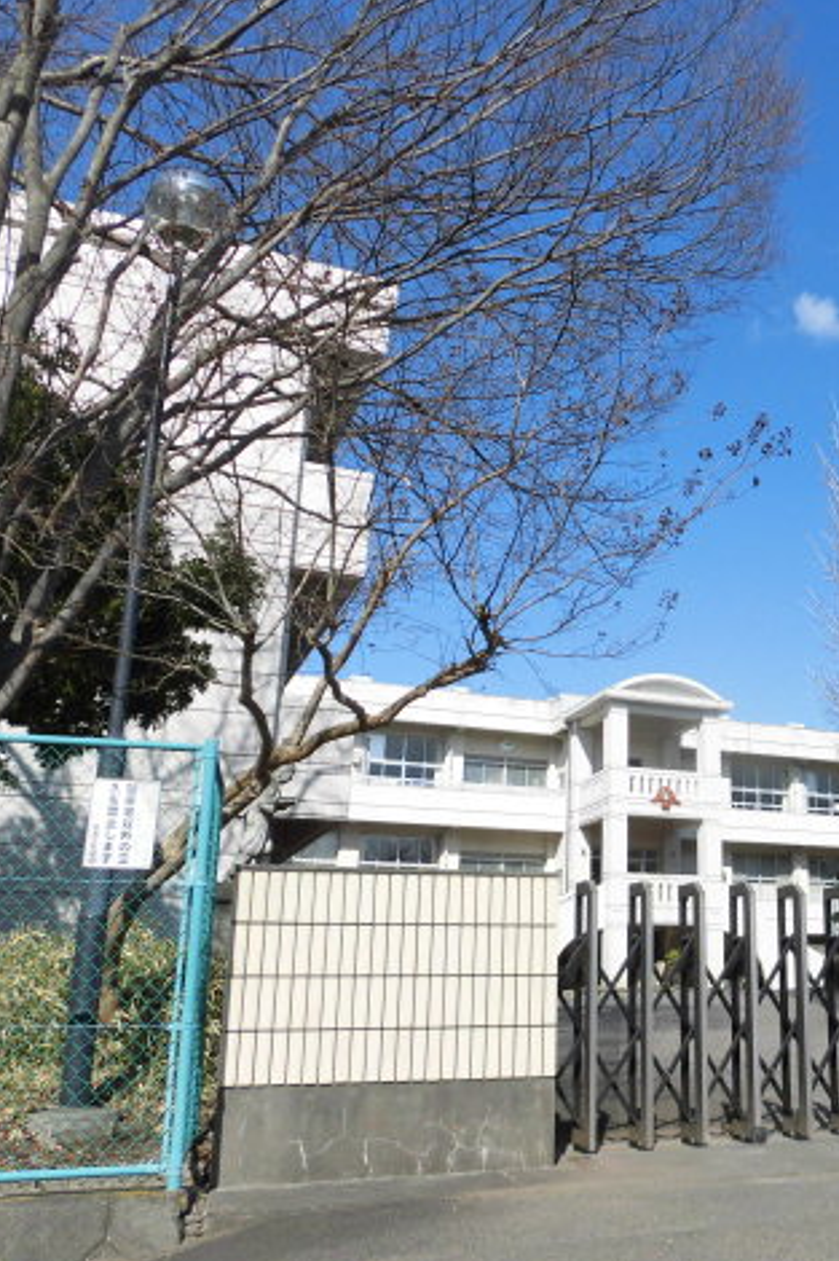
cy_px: 636
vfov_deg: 55.8
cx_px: 718
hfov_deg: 36.9
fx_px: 1189
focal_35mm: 34
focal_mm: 4.3
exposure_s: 1/250
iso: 100
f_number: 7.8
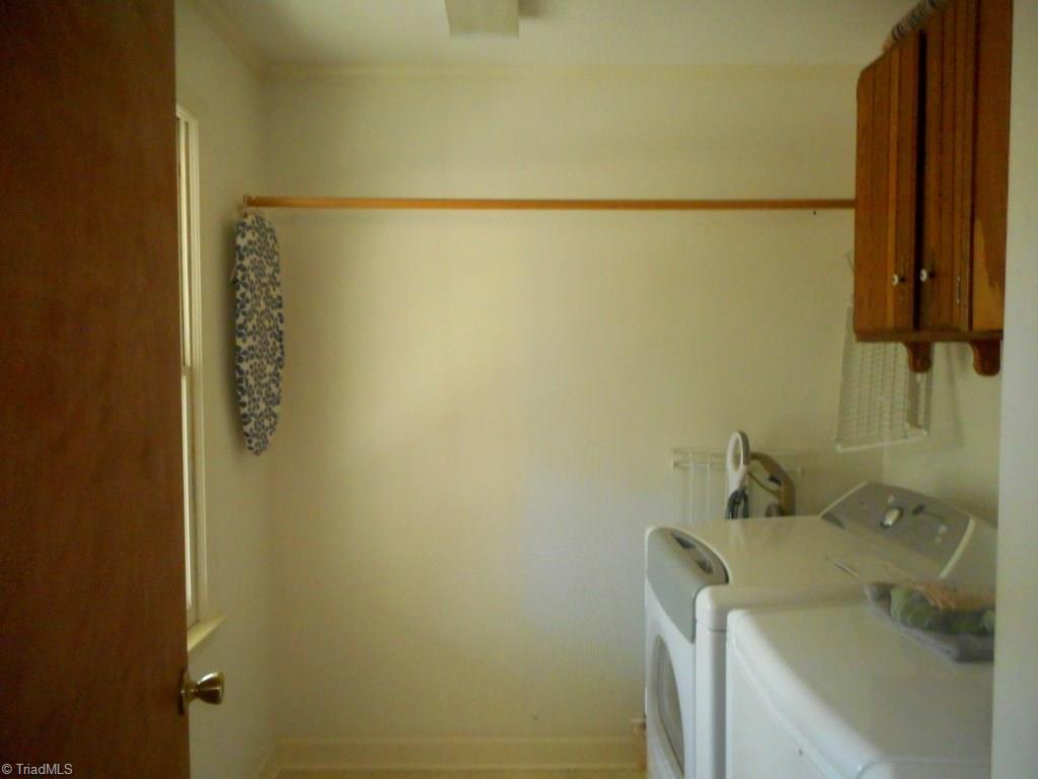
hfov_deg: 69.4
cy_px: 390
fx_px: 750
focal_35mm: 25
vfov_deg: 54.9
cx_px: 519
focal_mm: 4.5
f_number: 3.7
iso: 560
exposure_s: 1/25
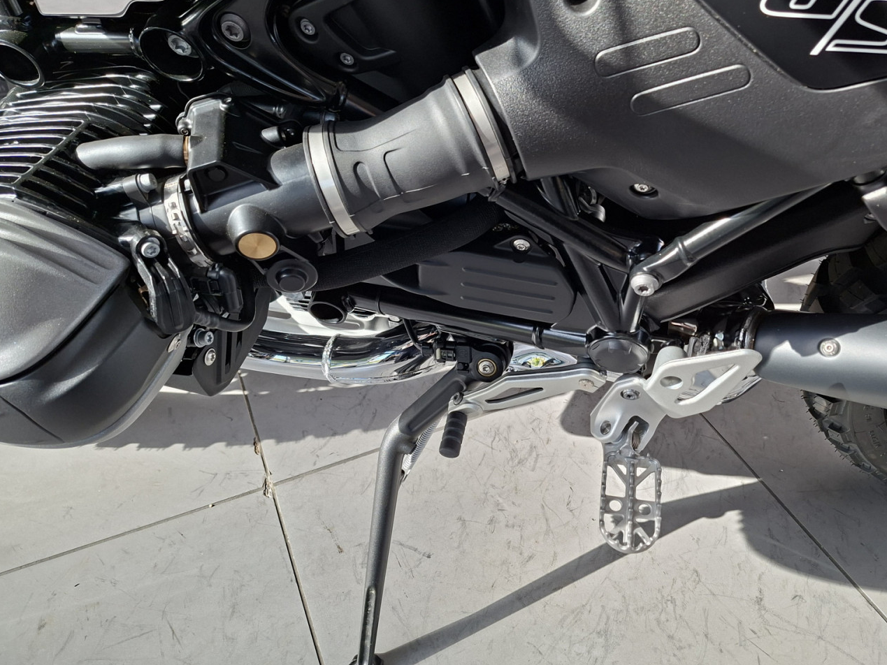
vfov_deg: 48.1
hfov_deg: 61.5
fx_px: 743
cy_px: 283
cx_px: 493
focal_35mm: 29
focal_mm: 5.54
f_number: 1.8
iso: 40
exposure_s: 1/129
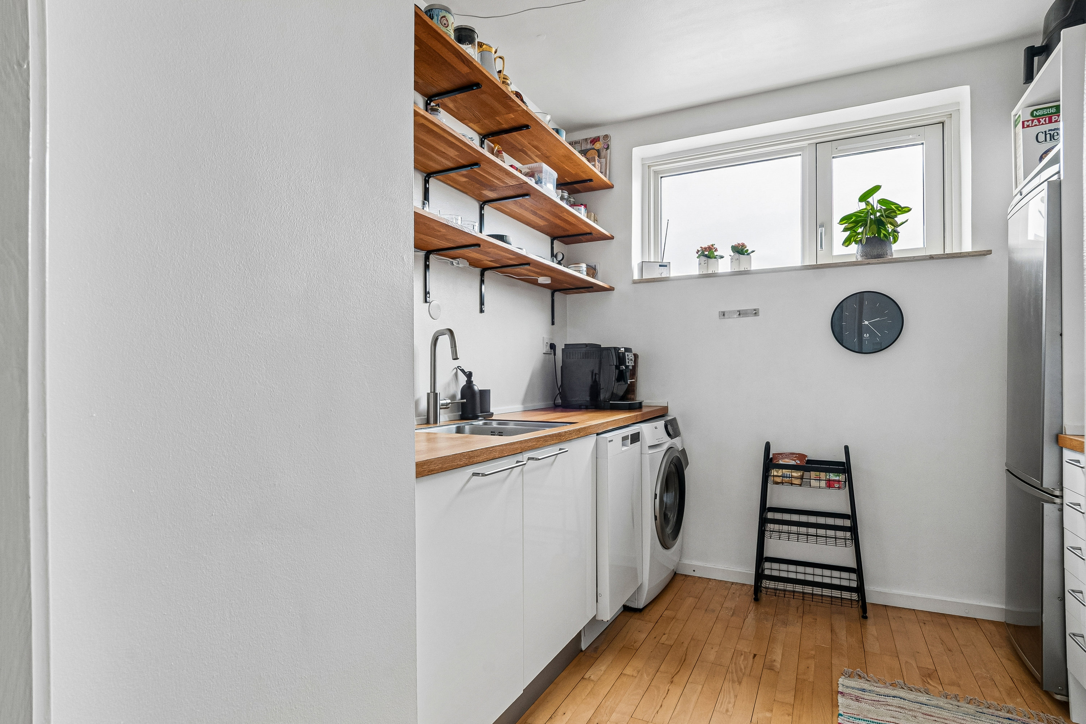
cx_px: 543
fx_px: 543
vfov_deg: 67.4
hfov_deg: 90.0
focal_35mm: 18
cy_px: 362
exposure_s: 1/13
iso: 200
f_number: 10
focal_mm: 12
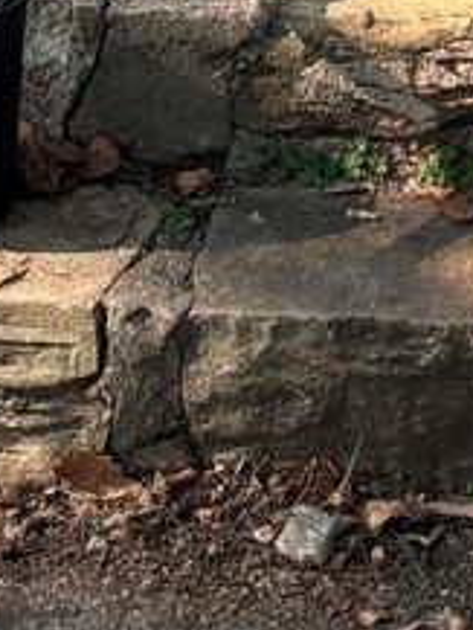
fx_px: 3349
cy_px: -1063
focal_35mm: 184
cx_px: 839
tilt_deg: -3.9
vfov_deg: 9.2
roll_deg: -0.4
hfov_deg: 7.8
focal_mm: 5.96
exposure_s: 1/462
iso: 50
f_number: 1.6
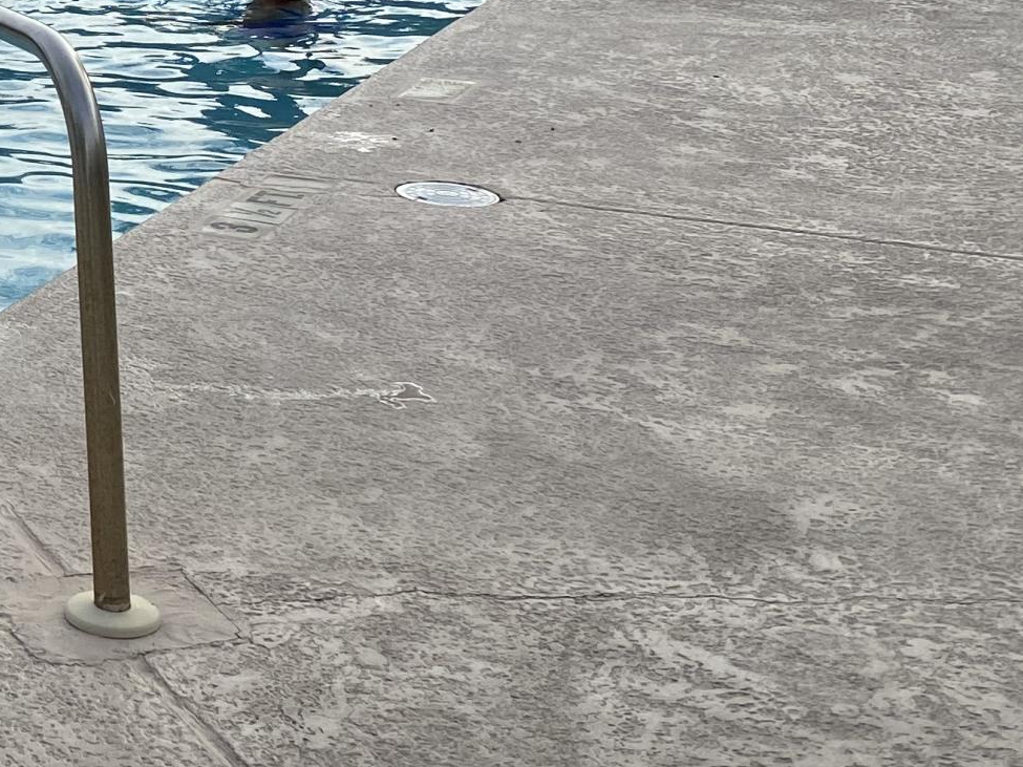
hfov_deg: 20.8
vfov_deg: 17.4
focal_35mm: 80
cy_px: -194
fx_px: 2364
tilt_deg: -5.8
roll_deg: +1.6
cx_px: -513
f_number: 1.8
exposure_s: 1/3049
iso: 32
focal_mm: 4.25
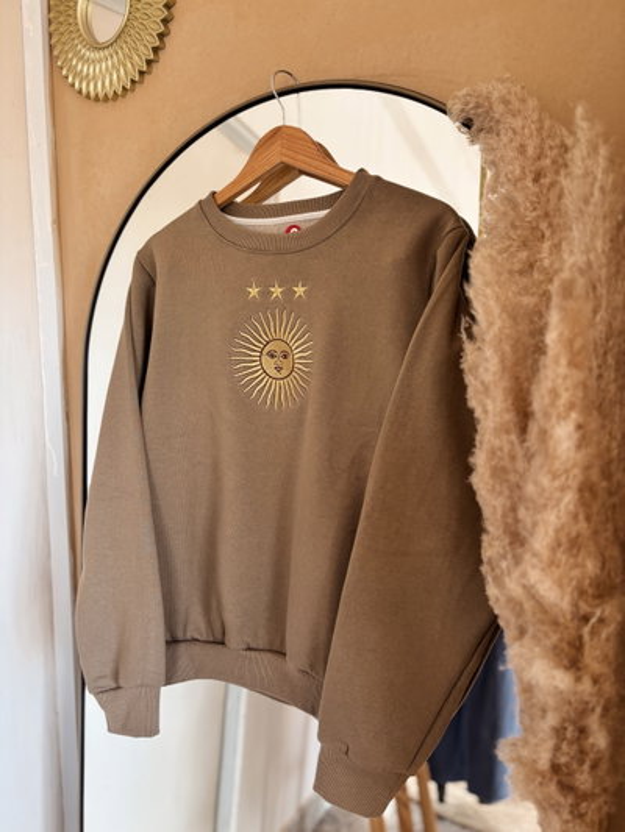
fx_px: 626
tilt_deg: -6.1
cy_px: 416
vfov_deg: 67.3
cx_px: 312
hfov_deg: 53.1
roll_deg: +0.2
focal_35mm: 26
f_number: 1.6
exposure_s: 1/112
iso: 125
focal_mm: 5.96
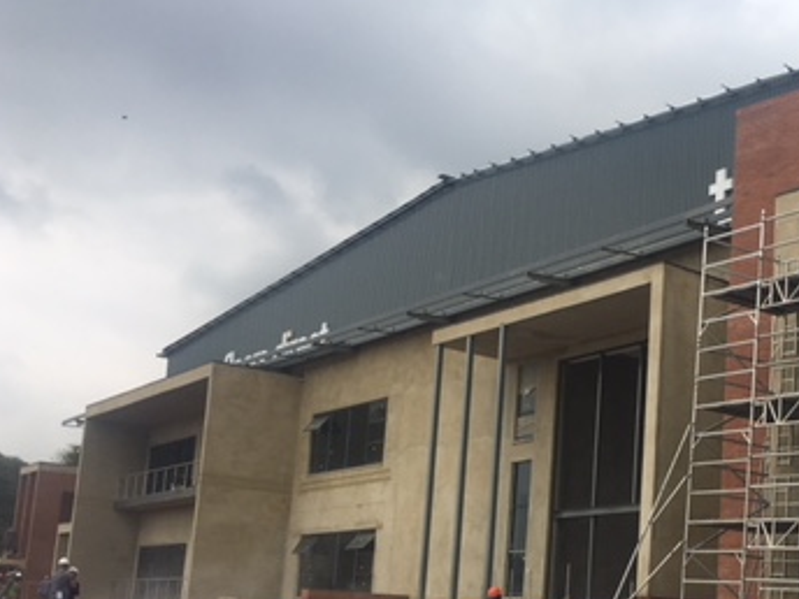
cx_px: 685
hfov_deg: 34.0
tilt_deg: +8.7
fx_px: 1246
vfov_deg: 26.7
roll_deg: -2.6
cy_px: 439
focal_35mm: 54
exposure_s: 1/1748
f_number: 2.2
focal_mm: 4.15
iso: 25
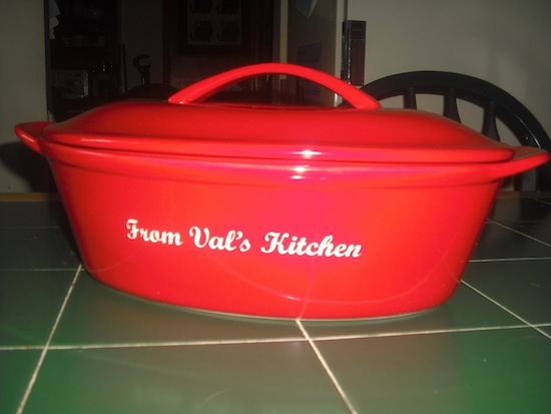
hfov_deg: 49.0
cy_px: 207
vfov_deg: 37.7
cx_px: 276
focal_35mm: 38
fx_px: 605
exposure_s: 1/60
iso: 100
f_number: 2.8
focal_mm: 6.2
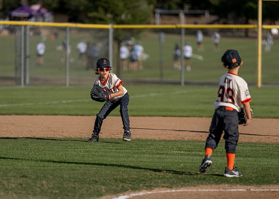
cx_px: 122
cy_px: 94
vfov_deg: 5.3
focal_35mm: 271
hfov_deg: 7.4
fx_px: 2143
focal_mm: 200
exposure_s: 1/3200
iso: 100
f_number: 2.8
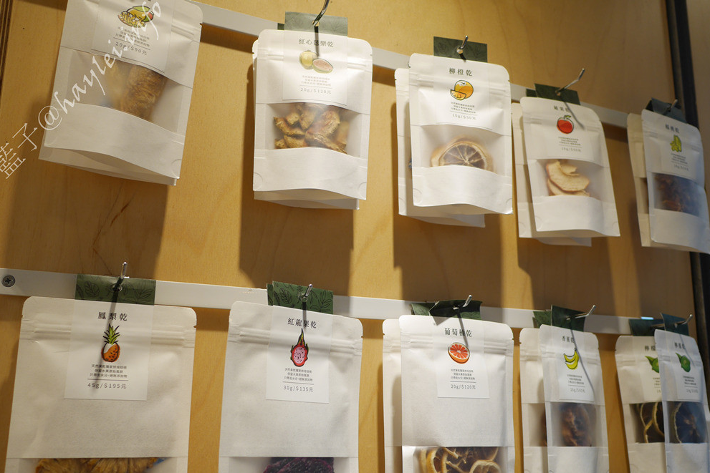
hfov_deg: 55.8
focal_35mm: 34
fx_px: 671
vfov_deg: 38.8
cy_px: 267
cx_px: 351
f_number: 2.2
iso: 200
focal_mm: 15
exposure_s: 1/160
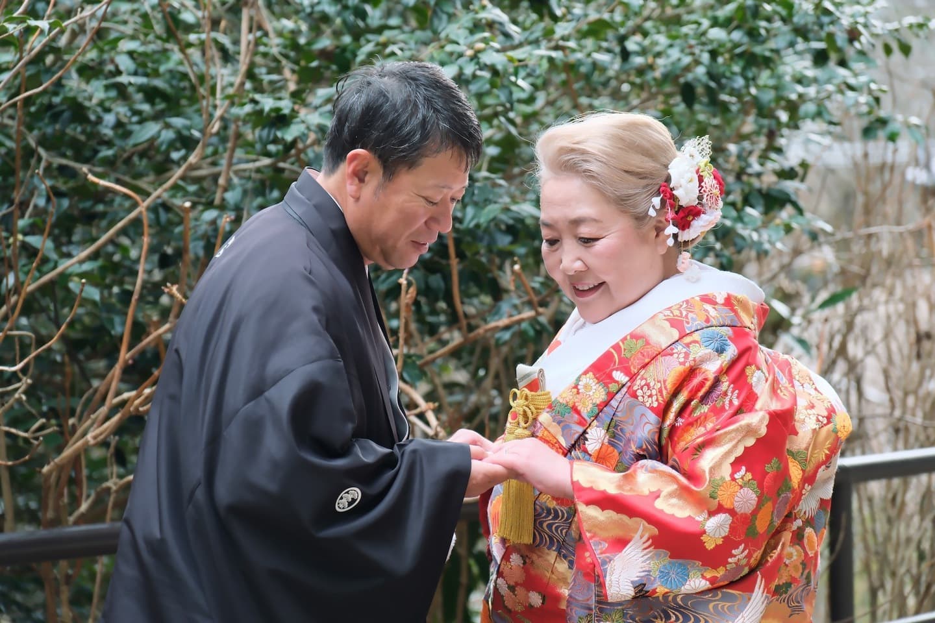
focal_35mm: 105
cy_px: 312
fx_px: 2727
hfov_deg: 19.5
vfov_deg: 13.0
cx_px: 468
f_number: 3.5
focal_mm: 70
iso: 800
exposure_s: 1/250
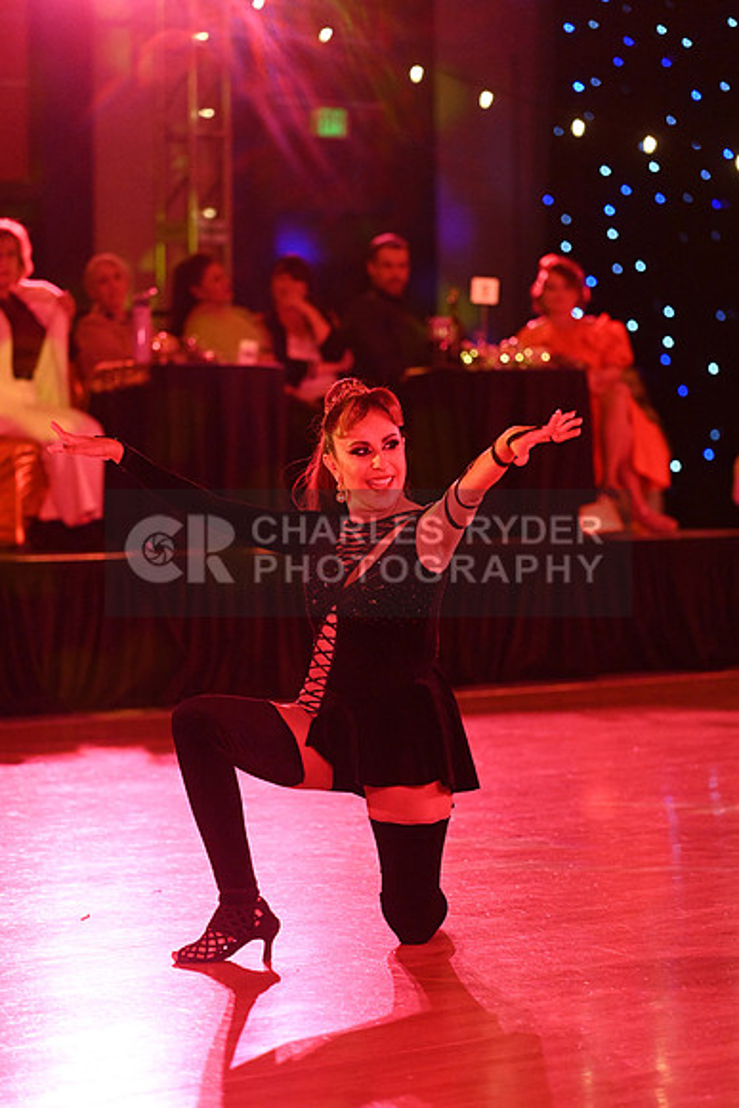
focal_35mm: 145
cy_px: 554
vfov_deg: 14.2
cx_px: 370
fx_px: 4462
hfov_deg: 9.5
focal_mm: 145
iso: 6400
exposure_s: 1/400
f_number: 4
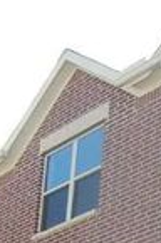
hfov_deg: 9.6
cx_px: 248
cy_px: 364
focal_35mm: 138
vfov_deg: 14.0
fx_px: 930
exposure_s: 1/665
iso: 160
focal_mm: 5.4
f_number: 3.5
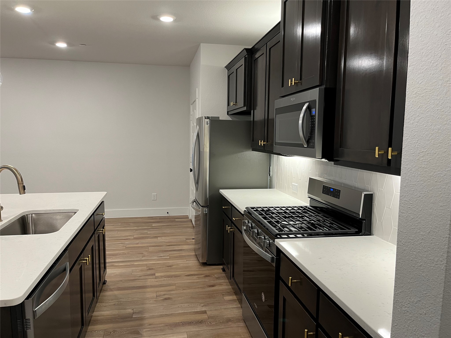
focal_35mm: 26
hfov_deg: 67.3
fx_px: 339
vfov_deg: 53.1
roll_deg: -0.2
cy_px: 169
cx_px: 226
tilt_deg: -5.3
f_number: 1.6
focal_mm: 5.1
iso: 80
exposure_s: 1/60
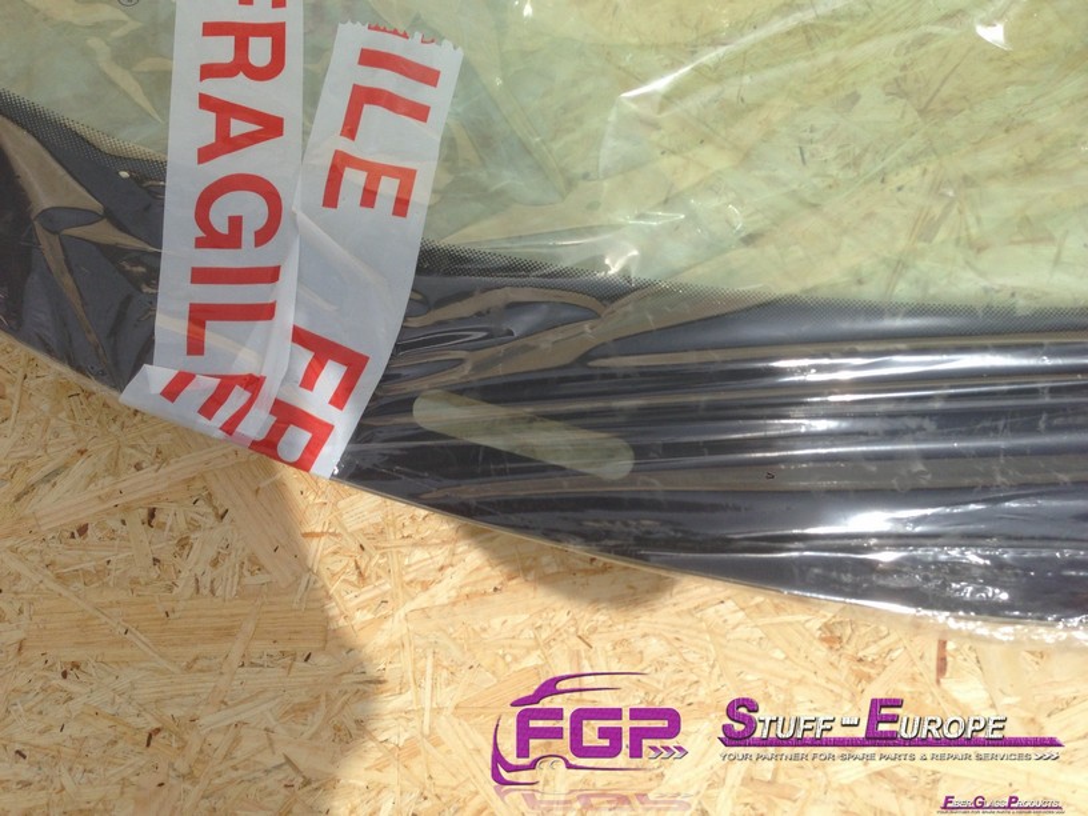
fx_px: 1037
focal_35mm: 33
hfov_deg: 55.4
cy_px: 408
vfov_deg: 42.9
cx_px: 544
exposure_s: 1/4184
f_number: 2.4
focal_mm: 4.12
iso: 50
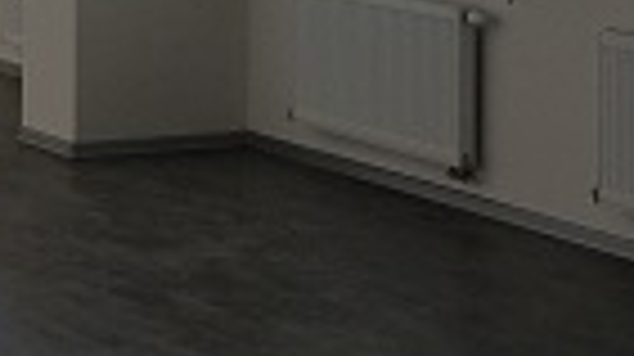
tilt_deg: -0.3
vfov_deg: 7.5
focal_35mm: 157
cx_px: 0
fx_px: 2637
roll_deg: +0.2
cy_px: -286
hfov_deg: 13.5
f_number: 2.2
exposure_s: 1/120
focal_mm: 4.15
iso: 40
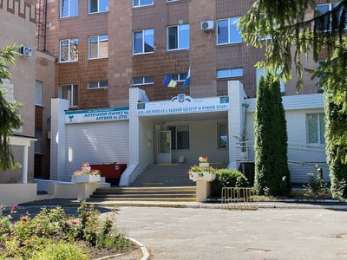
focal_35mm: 52
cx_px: 174
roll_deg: +0.7
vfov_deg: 28.0
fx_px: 521
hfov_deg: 36.8
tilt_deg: +5.8
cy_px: 130
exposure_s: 1/545
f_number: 2
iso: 20
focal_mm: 6
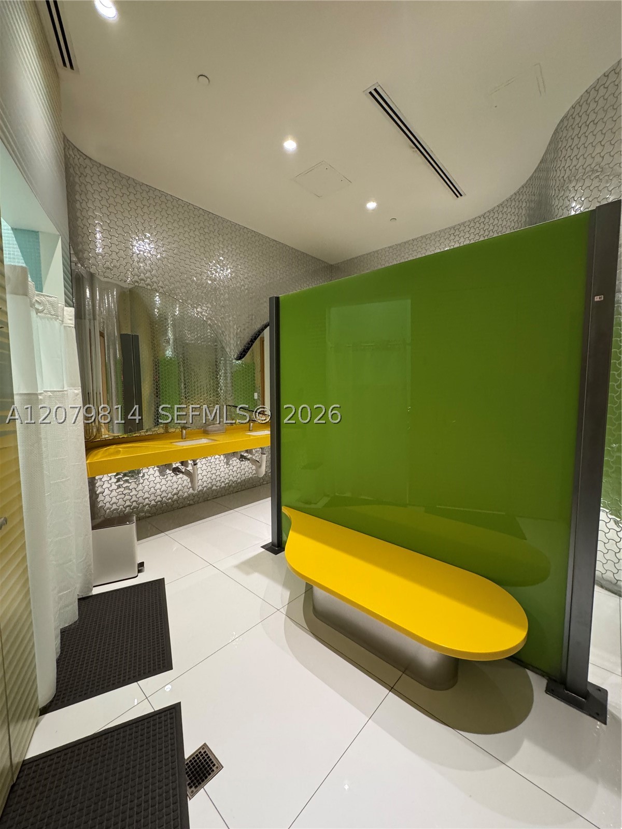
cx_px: 311
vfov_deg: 102.1
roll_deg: +0.8
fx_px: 335
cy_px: 414
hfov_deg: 85.7
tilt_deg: -6.1
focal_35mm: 14
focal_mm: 2.22
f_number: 2.2
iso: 320
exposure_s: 1/60
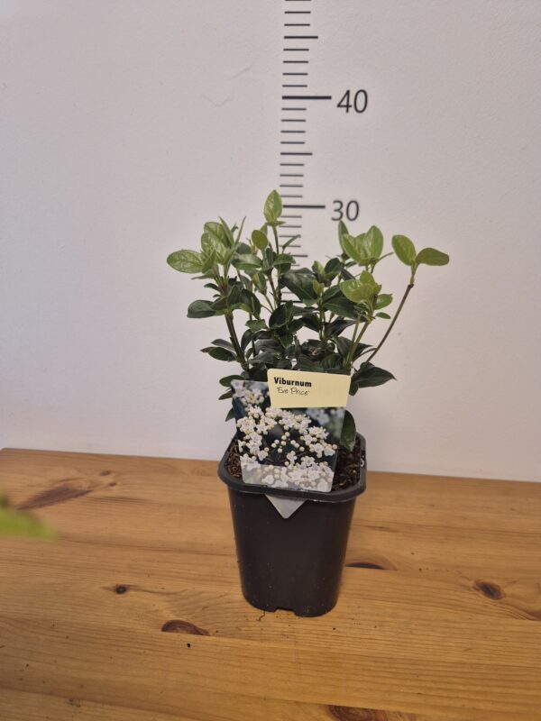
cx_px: 270
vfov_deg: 73.9
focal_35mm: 23
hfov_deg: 58.9
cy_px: 360
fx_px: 479
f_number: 1.8
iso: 200
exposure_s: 1/100
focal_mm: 5.4
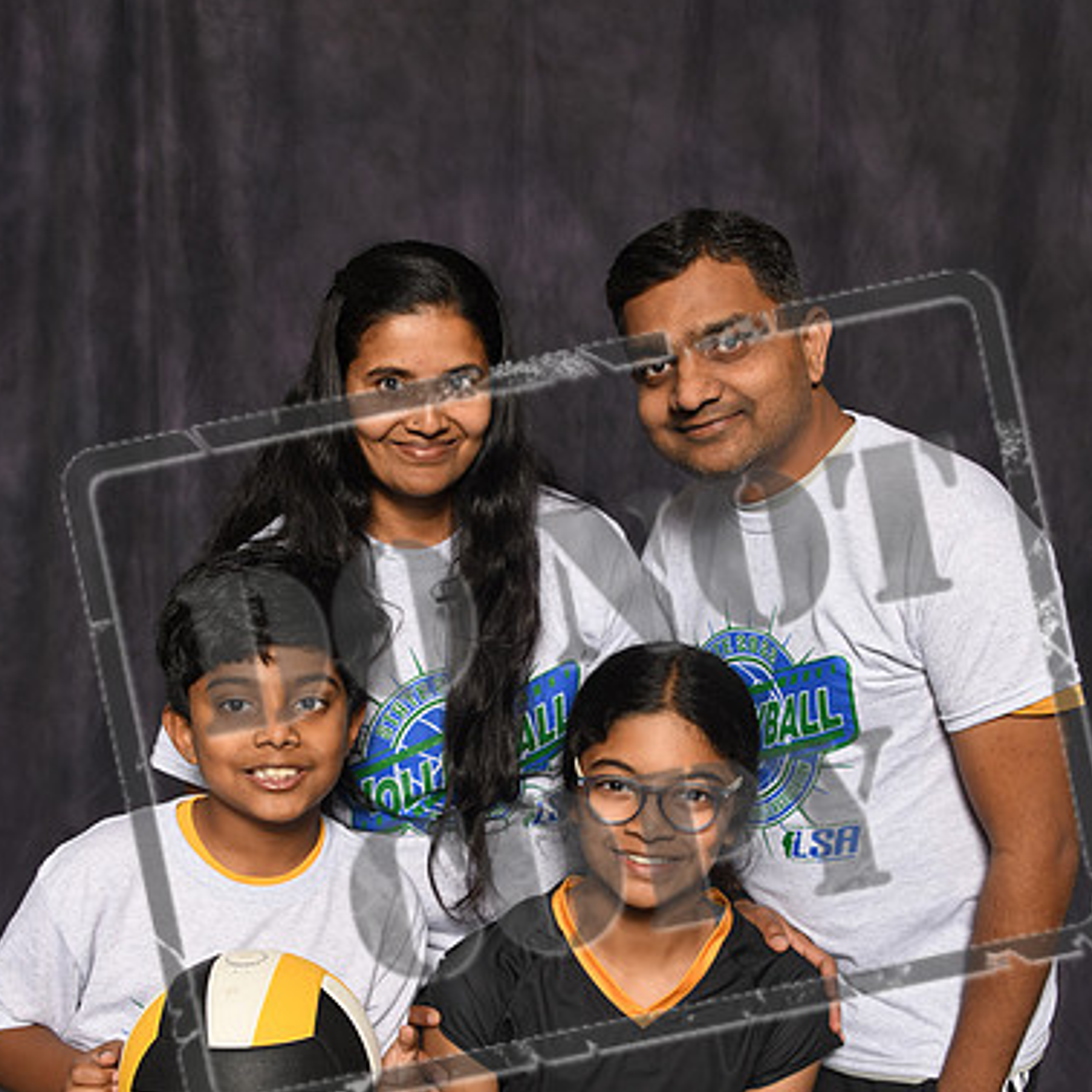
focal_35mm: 47
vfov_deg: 35.8
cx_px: 539
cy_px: 708
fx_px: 1677
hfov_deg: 36.1
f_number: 8
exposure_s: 1/125
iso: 400
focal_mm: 36
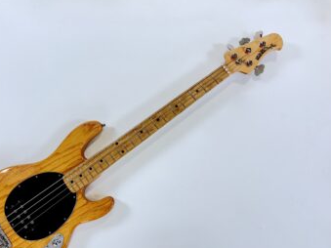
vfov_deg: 42.6
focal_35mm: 33
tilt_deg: -81.2
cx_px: 133
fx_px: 315
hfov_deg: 55.0
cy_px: 153
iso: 160
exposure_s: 1/50
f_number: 1.6
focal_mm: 5.96
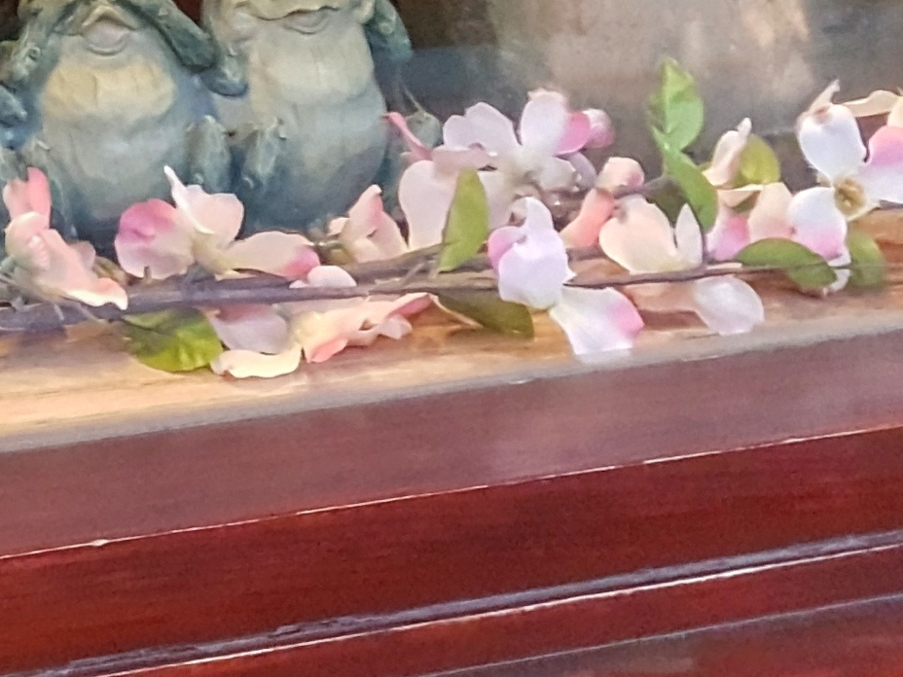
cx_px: -295
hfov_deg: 16.4
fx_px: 2948
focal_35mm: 113
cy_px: -741
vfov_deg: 11.6
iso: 800
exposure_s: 1/30
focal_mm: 4.2
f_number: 1.7
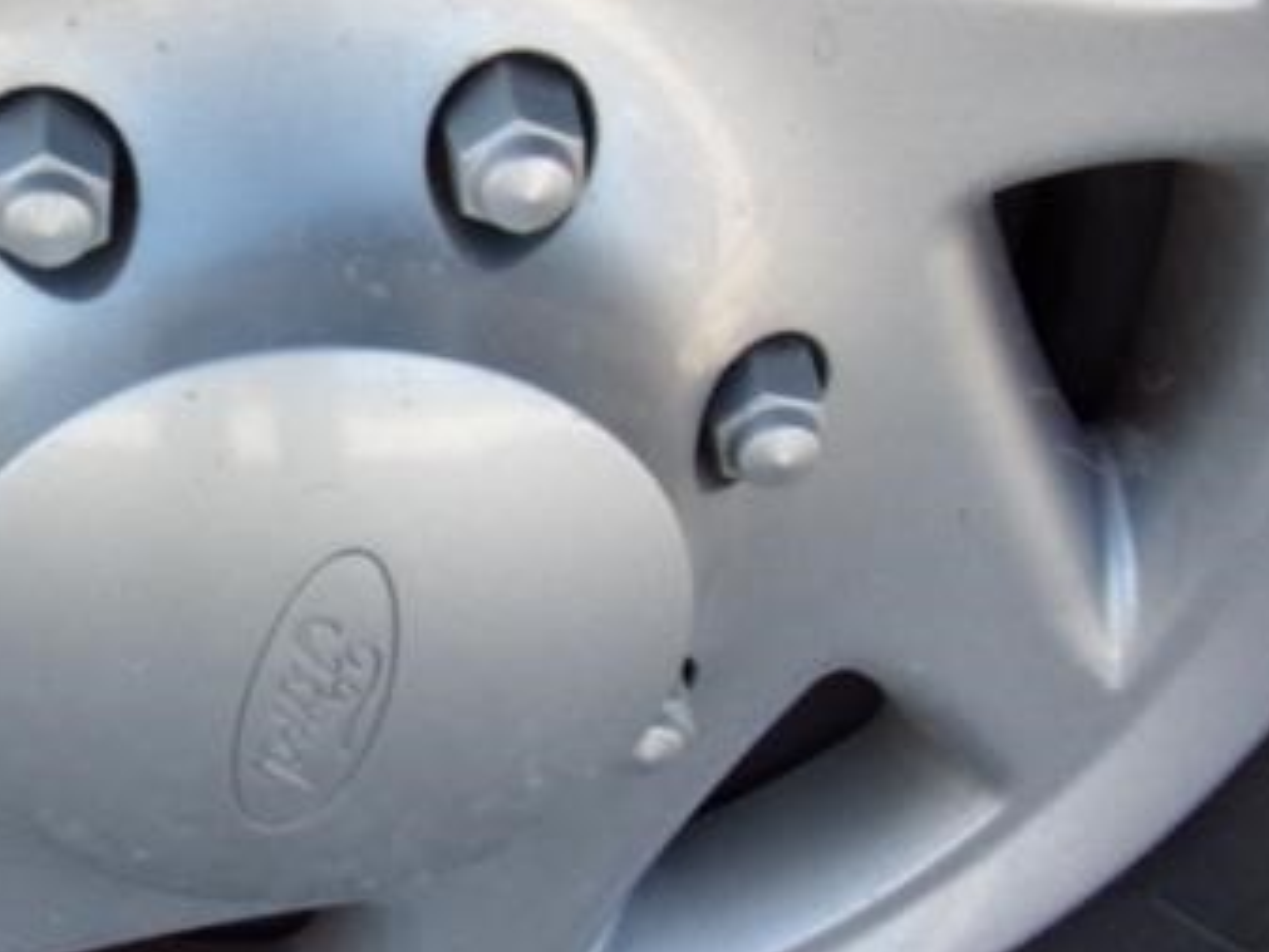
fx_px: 2090
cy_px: 342
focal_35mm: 57
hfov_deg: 32.6
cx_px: 211
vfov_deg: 25.6
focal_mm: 4.3
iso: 80
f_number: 3.3
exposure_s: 1/240
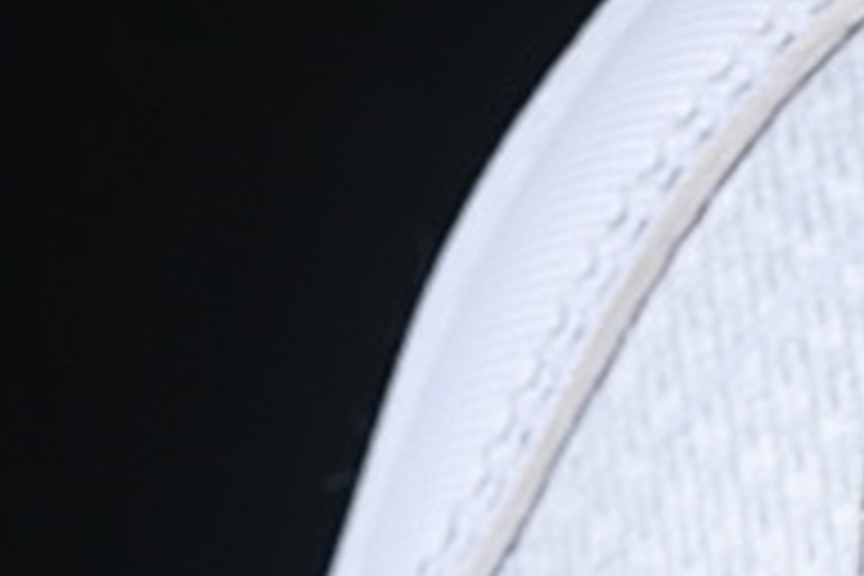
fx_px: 10103
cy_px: 1192
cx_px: 1296
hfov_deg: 4.9
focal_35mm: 421
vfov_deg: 3.2
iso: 160
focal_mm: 50
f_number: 7.1
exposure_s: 1/80
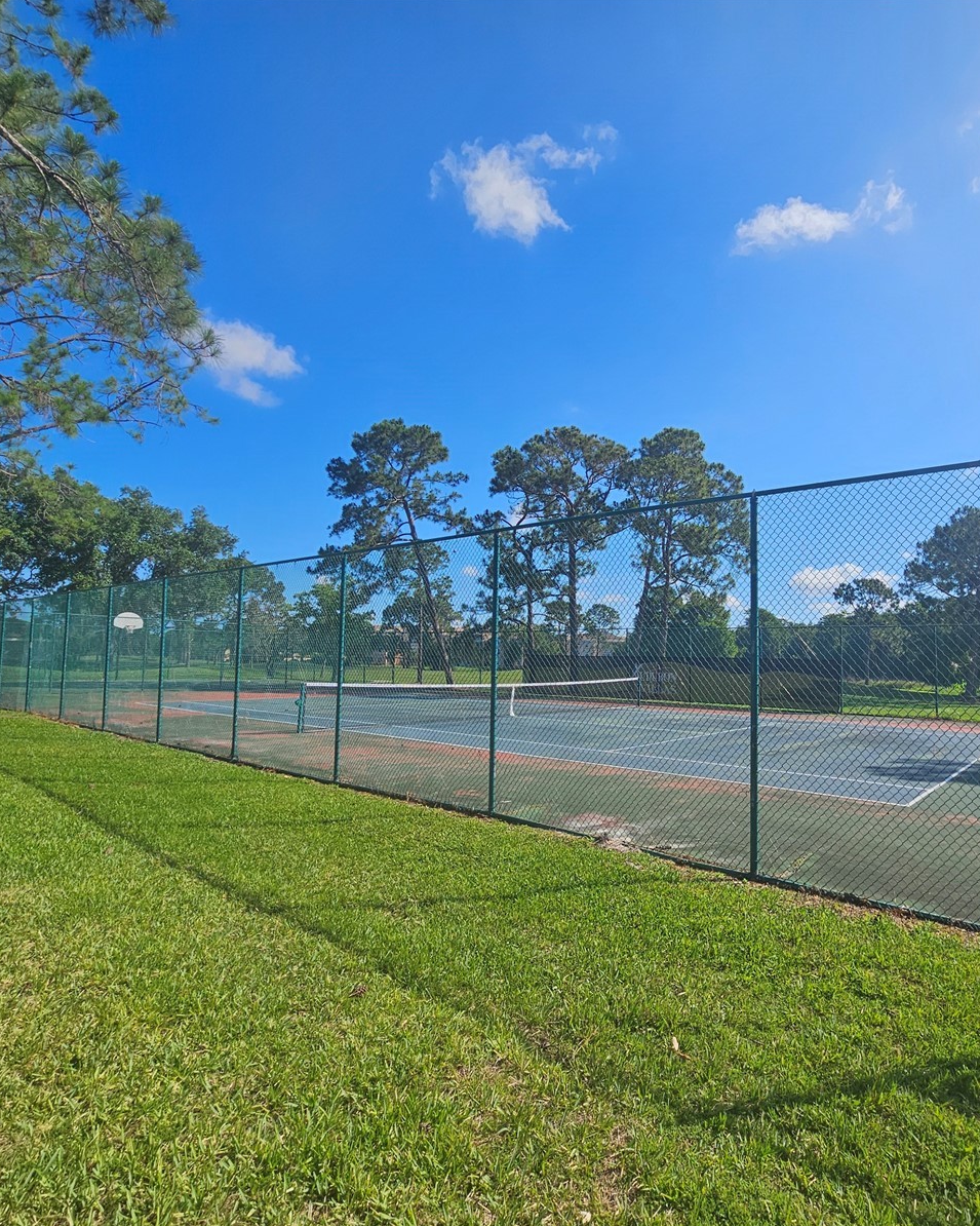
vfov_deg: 89.6
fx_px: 616
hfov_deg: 75.5
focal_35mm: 17
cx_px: 617
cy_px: 612
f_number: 2.2
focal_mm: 2.2
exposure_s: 1/3238
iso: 50
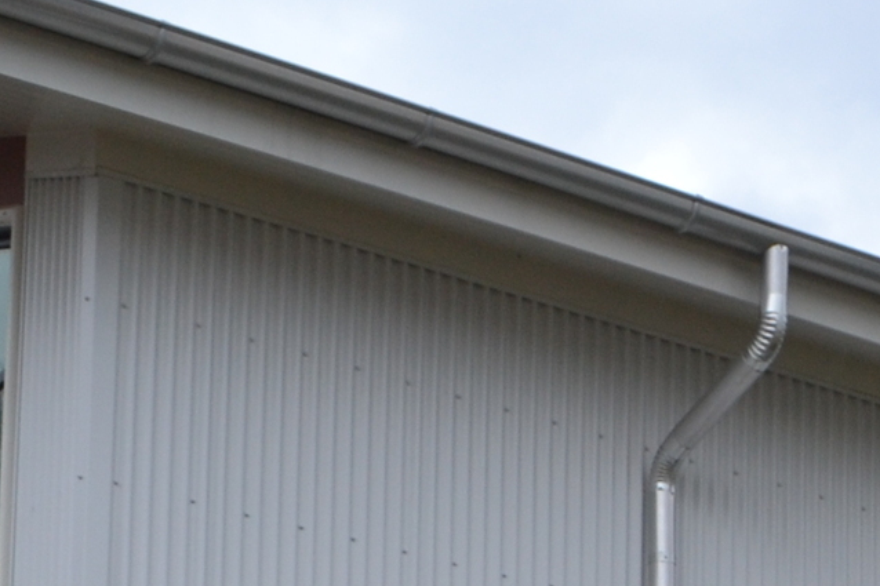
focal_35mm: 130
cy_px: 1256
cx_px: 966
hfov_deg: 15.4
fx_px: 3177
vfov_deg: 9.7
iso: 280
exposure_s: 1/125
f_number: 5.6
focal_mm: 18
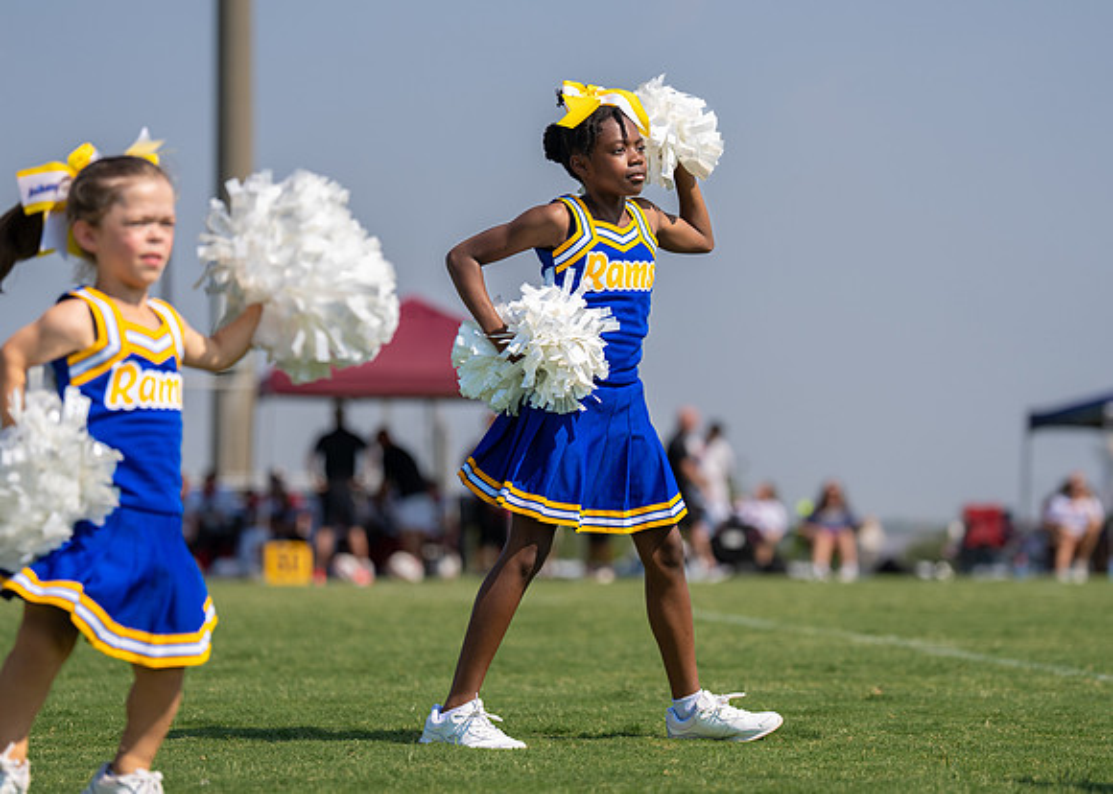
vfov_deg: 8.7
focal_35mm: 166
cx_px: 628
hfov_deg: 12.1
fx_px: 5233
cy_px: 336
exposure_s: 1/2500
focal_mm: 134
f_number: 2.8
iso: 100
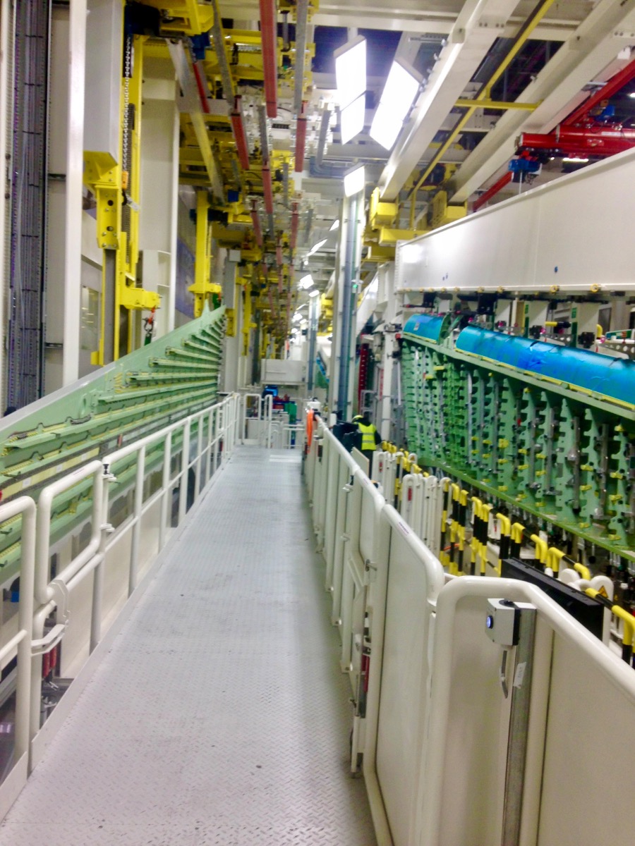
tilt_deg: -2.3
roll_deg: -5.1
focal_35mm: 33
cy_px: 423
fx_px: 807
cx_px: 318
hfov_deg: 42.9
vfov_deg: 55.4
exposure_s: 1/60
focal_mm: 4.12
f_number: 2.4
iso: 50
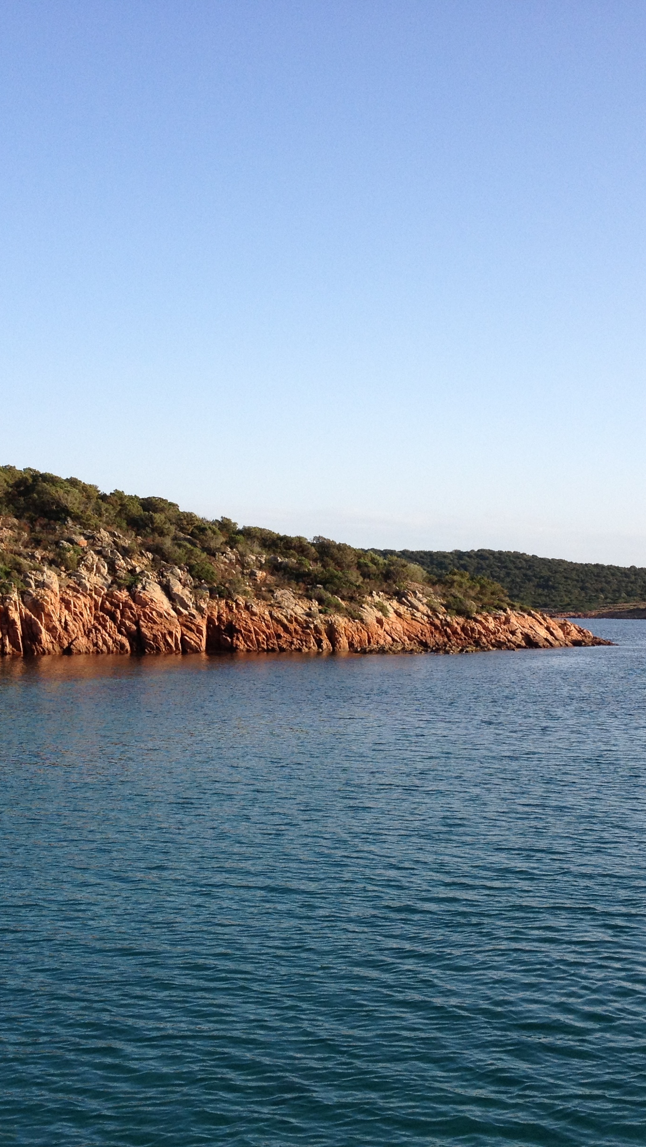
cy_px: 573
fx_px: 1553
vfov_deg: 40.6
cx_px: 351
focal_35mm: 51
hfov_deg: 23.5
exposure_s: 1/849
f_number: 2.4
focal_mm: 4.28
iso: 64
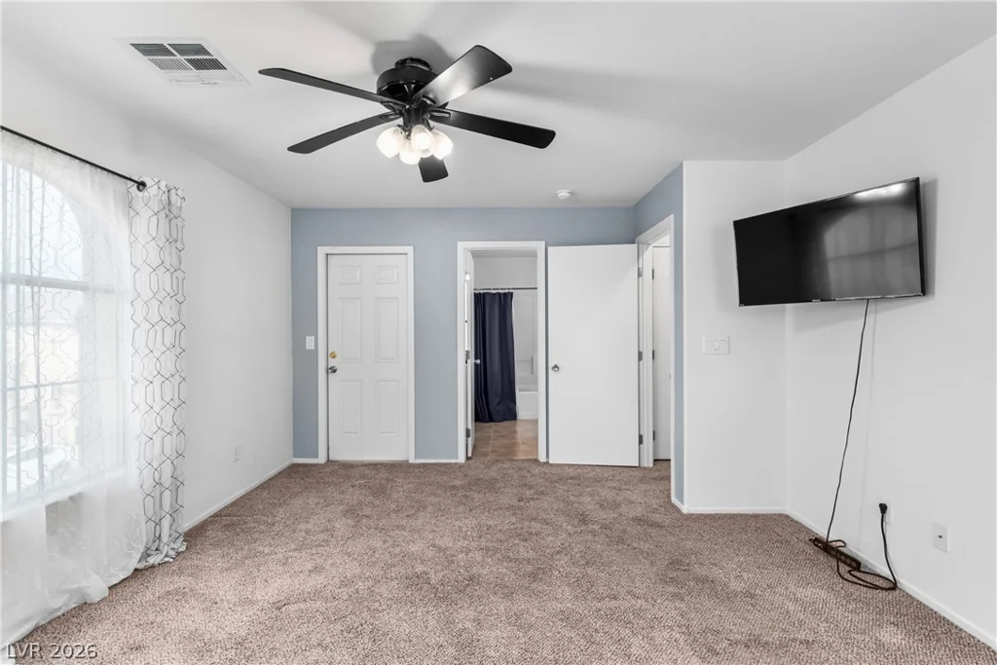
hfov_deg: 93.3
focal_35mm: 17
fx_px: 471
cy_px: 332
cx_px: 498
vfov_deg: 70.5
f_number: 8
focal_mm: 17
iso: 400
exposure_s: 1/13
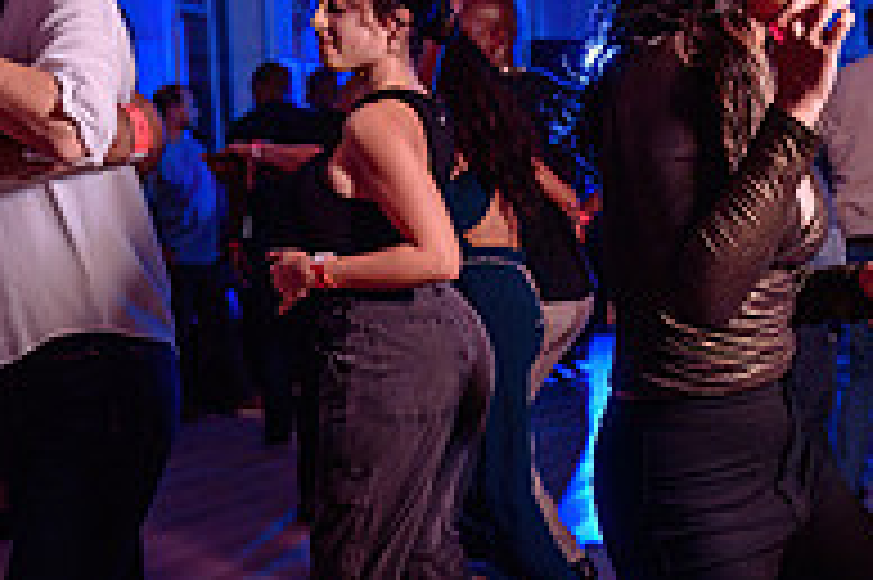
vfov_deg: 17.7
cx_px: 828
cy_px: 488
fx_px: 1841
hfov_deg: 25.6
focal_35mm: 76
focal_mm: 24
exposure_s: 1/60
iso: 800
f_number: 3.2
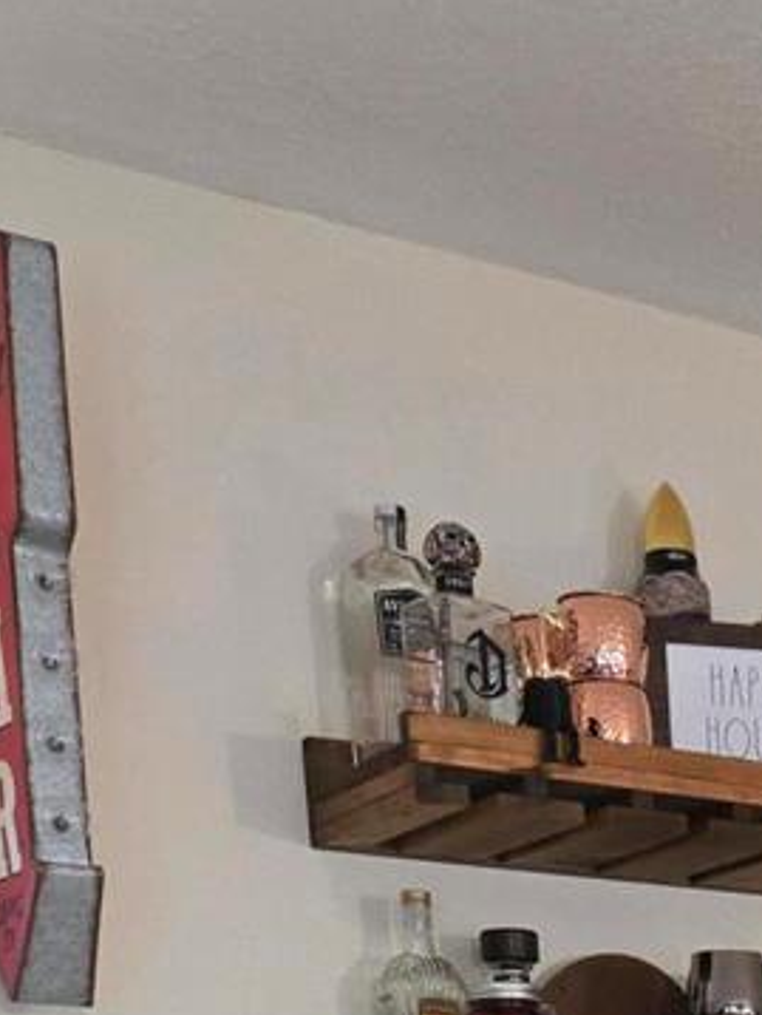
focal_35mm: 77
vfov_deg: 20.9
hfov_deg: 17.7
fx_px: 2257
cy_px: 1579
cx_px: 1037
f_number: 1.8
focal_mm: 5.4
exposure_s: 1/60
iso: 640
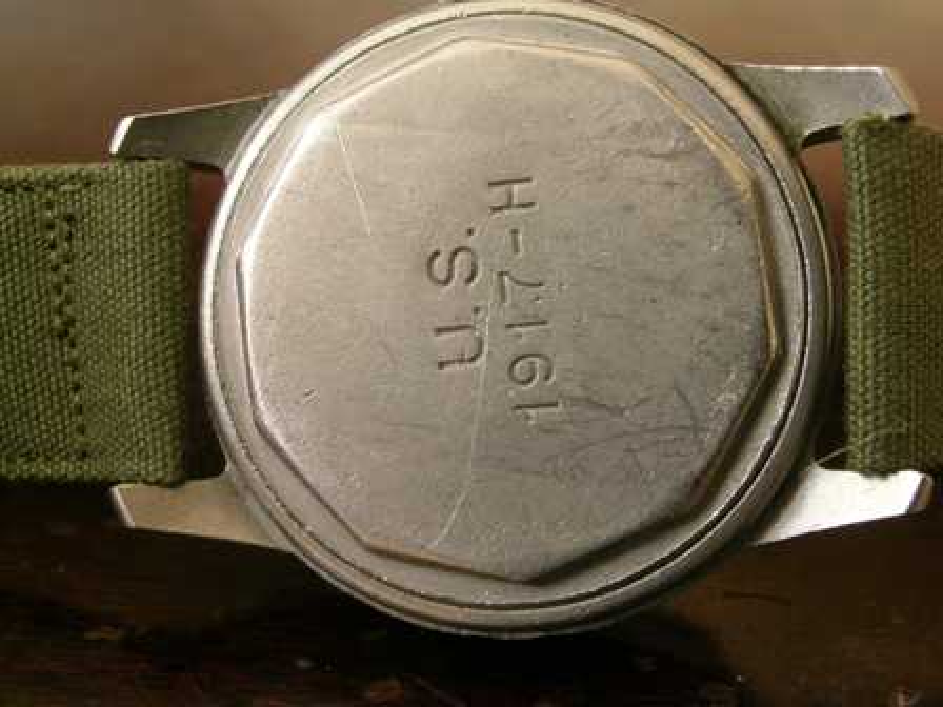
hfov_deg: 38.2
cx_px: 472
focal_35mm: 50
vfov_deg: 29.1
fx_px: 1362
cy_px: 354
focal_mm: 10.3
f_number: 6.1
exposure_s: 1/1.3
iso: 200
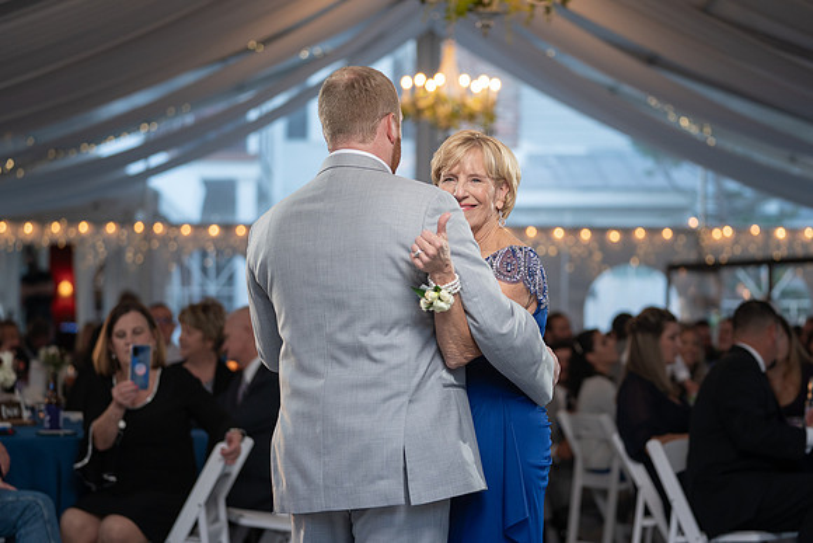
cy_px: 271
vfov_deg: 15.4
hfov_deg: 22.9
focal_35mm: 89
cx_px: 403
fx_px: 2007
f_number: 2.8
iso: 500
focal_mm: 84
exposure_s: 1/250
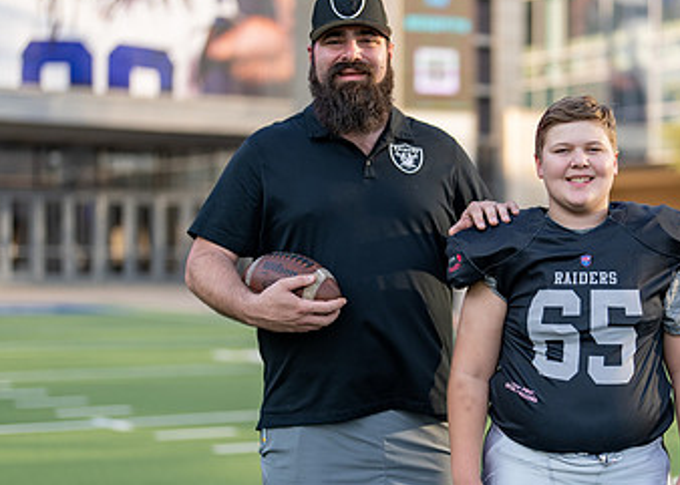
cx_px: 530
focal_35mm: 90
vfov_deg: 15.9
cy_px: 290
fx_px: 1737
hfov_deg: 21.9
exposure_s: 1/2500
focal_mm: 50
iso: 100
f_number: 1.2
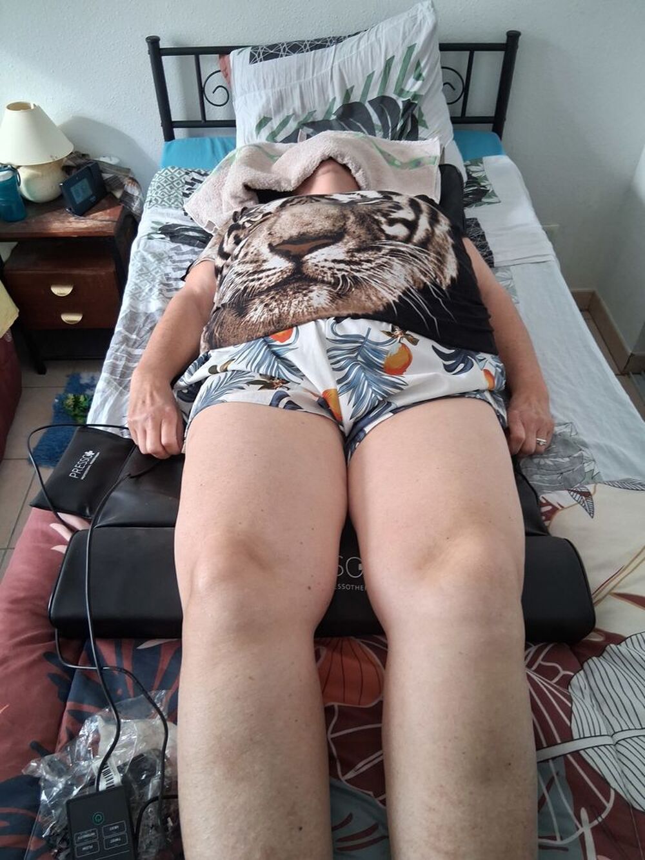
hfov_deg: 53.1
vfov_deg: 67.3
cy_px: 430
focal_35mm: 26
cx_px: 322
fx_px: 646
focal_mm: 3.98
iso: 320
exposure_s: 1/50
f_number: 1.8
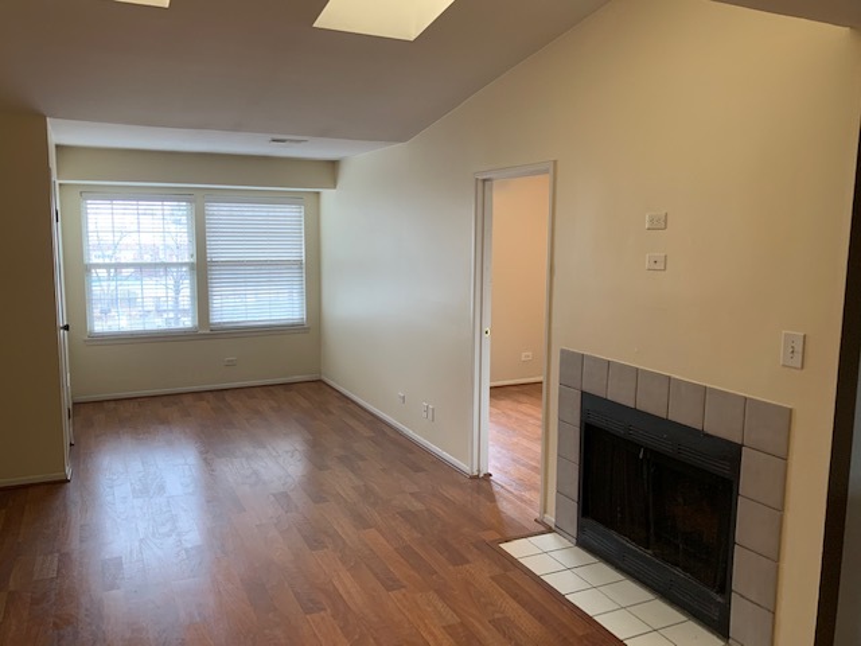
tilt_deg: -7.9
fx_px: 721
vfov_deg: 48.2
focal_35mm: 29
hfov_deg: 61.7
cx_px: 430
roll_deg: -0.7
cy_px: 323
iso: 64
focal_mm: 3
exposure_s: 1/60
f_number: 1.8
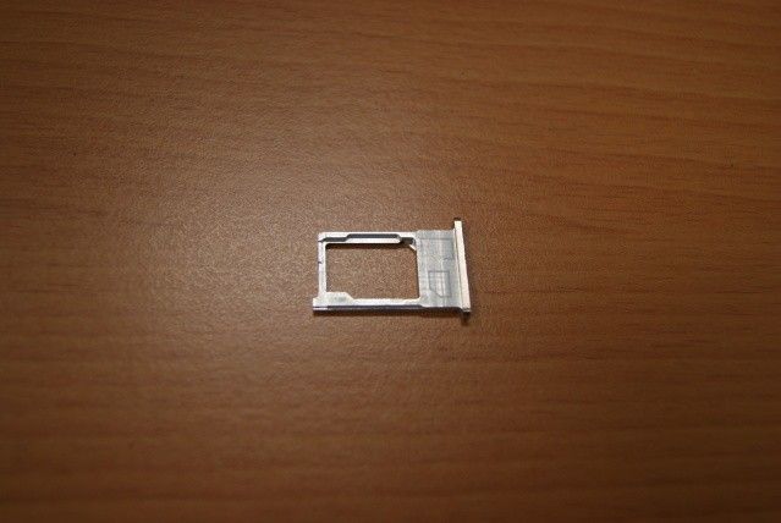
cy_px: 262
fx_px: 847
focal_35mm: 39
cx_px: 390
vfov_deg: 34.3
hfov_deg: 49.5
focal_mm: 26
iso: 160
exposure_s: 1/50
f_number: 4.5
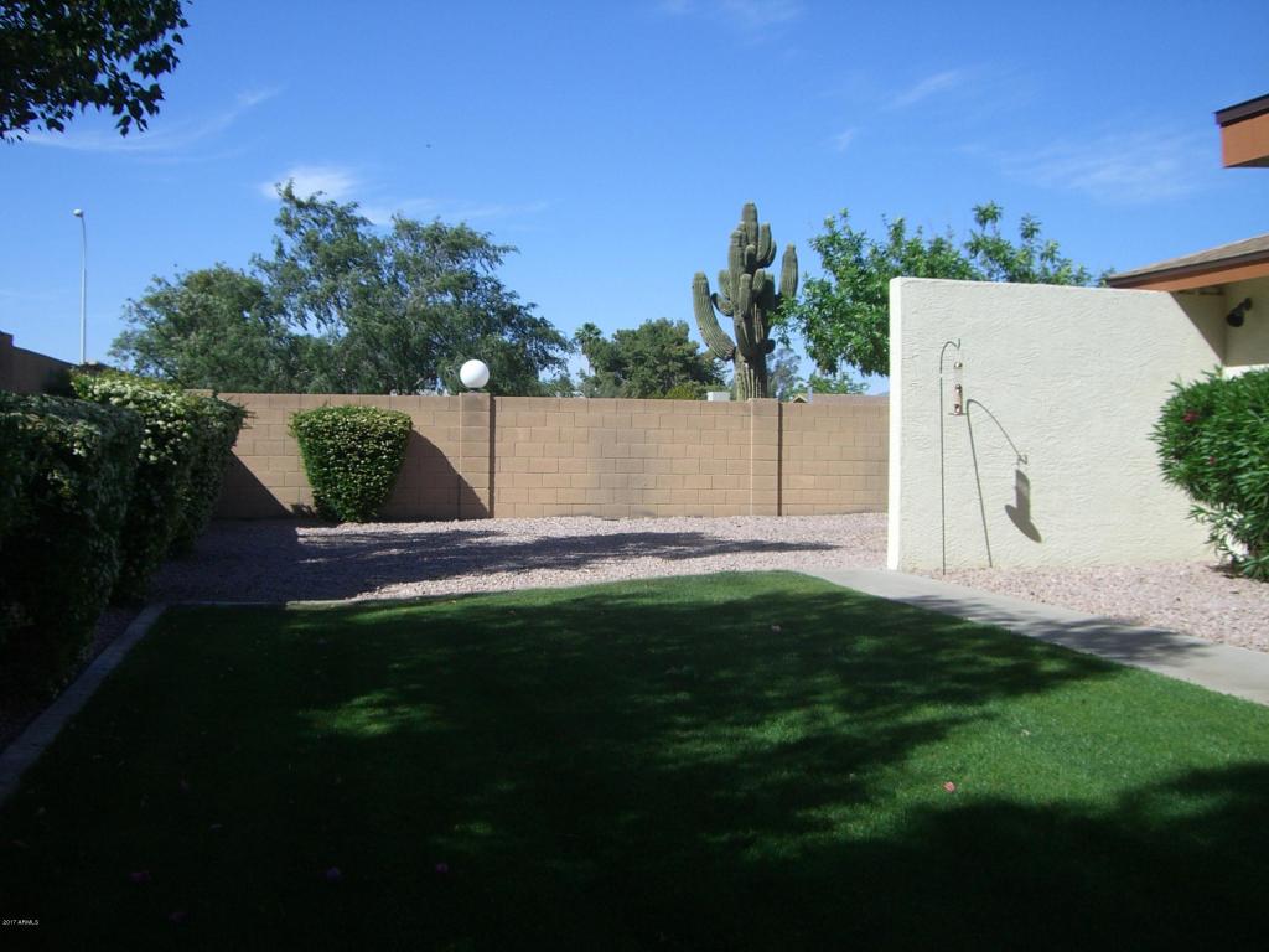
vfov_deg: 37.7
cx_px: 634
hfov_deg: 49.0
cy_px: 476
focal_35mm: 38
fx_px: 1393
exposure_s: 1/640
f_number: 4.3
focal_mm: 6.2
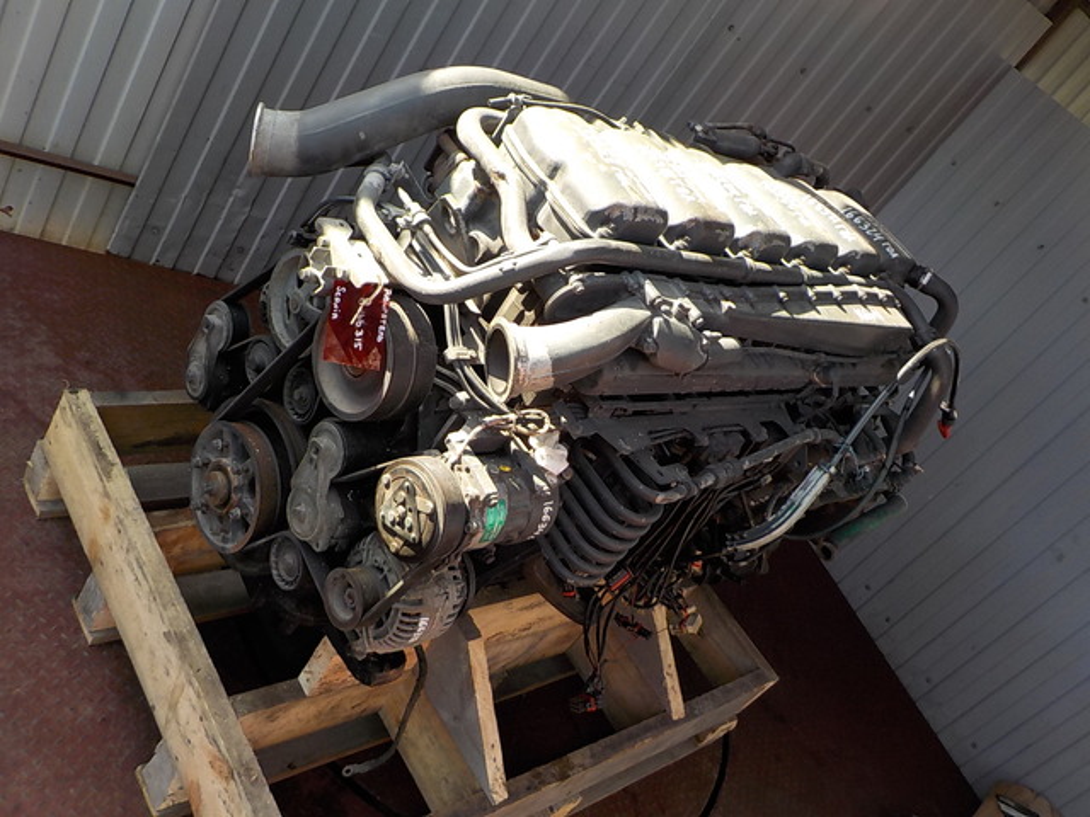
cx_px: 545
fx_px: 945
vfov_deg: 46.8
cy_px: 408
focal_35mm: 30
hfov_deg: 60.0
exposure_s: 1/160
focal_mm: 4.1
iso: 125
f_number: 3.3
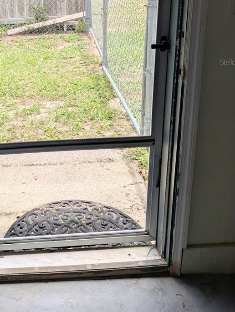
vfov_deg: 42.7
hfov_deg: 33.4
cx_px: 47
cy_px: 62
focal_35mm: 42
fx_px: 379
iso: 19
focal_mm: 6.9
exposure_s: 1/526
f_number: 1.68
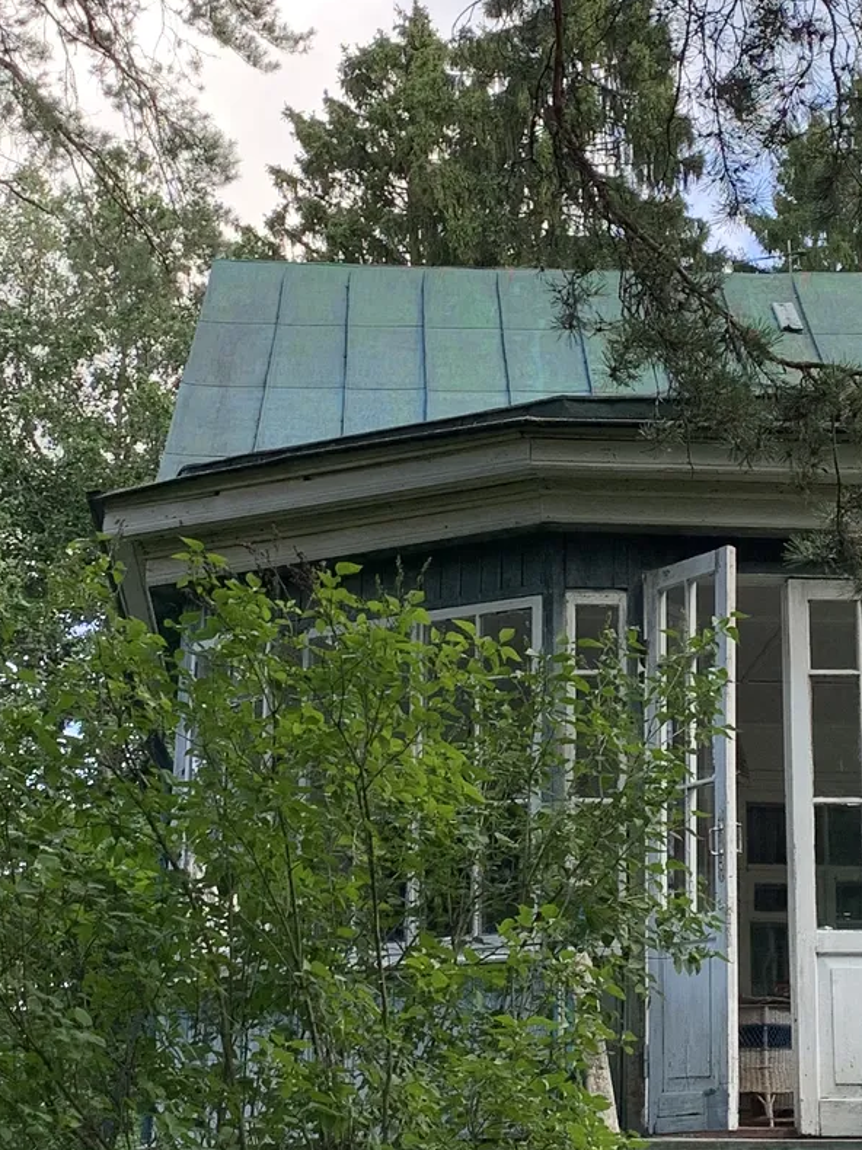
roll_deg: -0.6
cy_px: 515
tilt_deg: +17.6
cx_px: 597
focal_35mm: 79
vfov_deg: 24.7
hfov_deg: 18.6
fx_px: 2624
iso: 25
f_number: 1.8
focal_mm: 4.25
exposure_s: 1/279
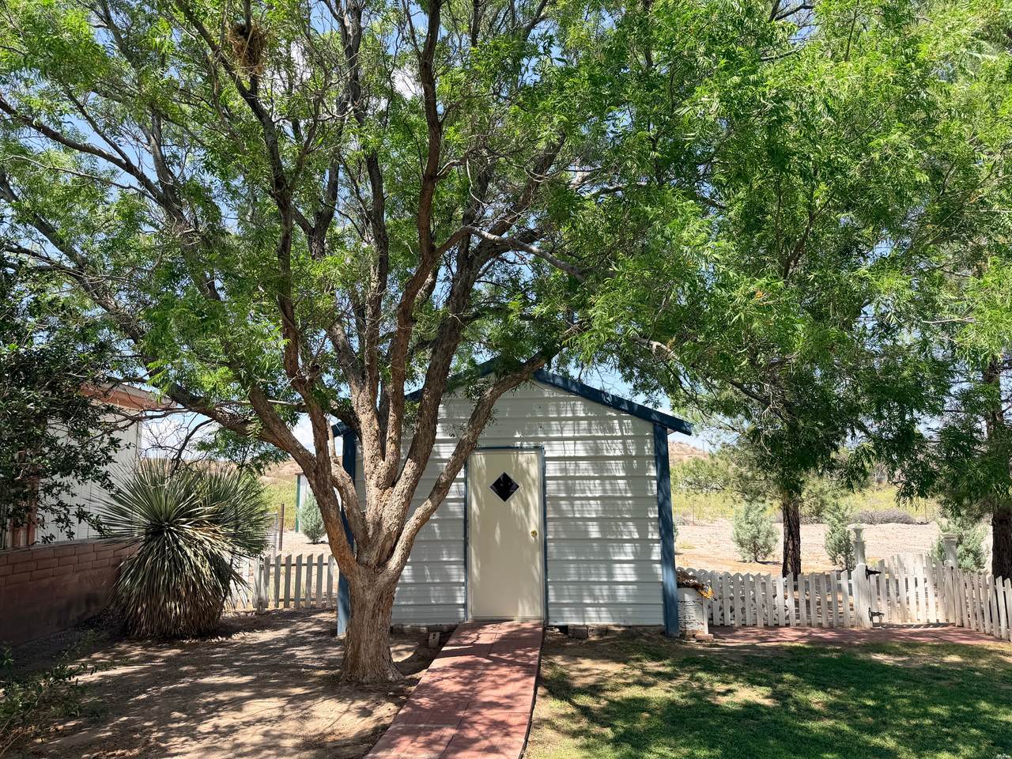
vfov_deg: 56.8
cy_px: 380
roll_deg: +1.1
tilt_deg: +9.1
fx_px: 702
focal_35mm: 24
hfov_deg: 71.6
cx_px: 506
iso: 80
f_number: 1.78
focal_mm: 6.76
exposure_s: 1/1855
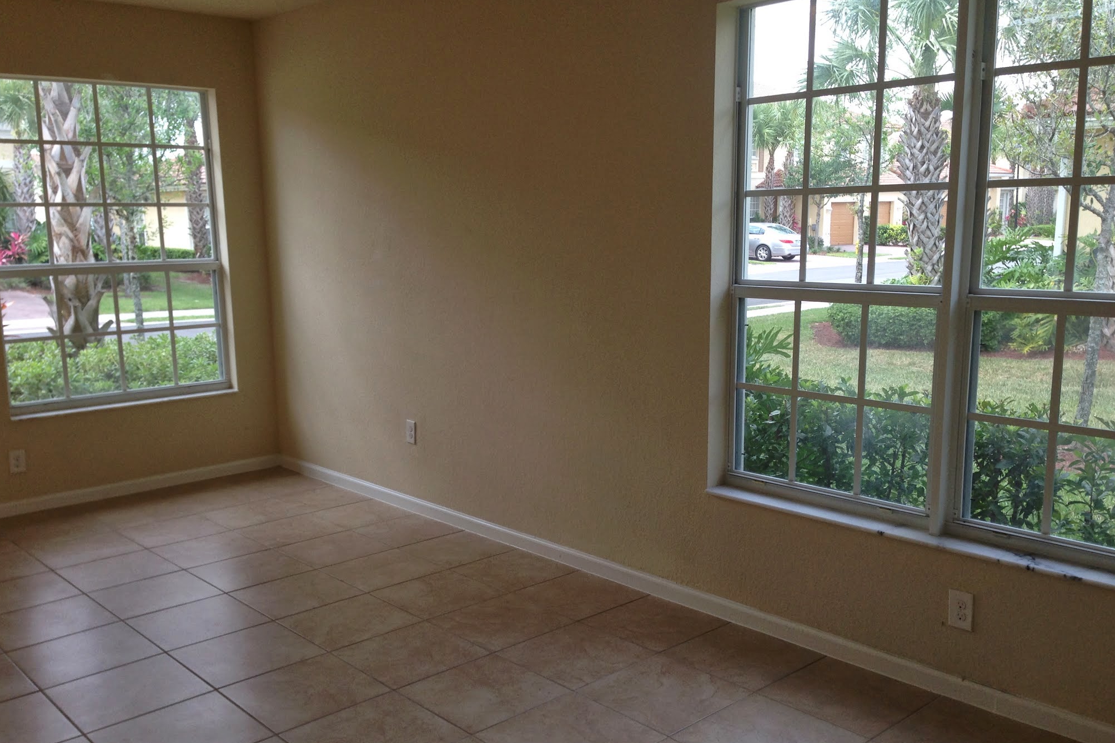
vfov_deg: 37.8
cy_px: 405
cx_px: 551
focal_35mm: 35
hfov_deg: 54.4
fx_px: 1084
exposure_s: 1/163
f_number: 2.4
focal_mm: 4.12
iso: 50
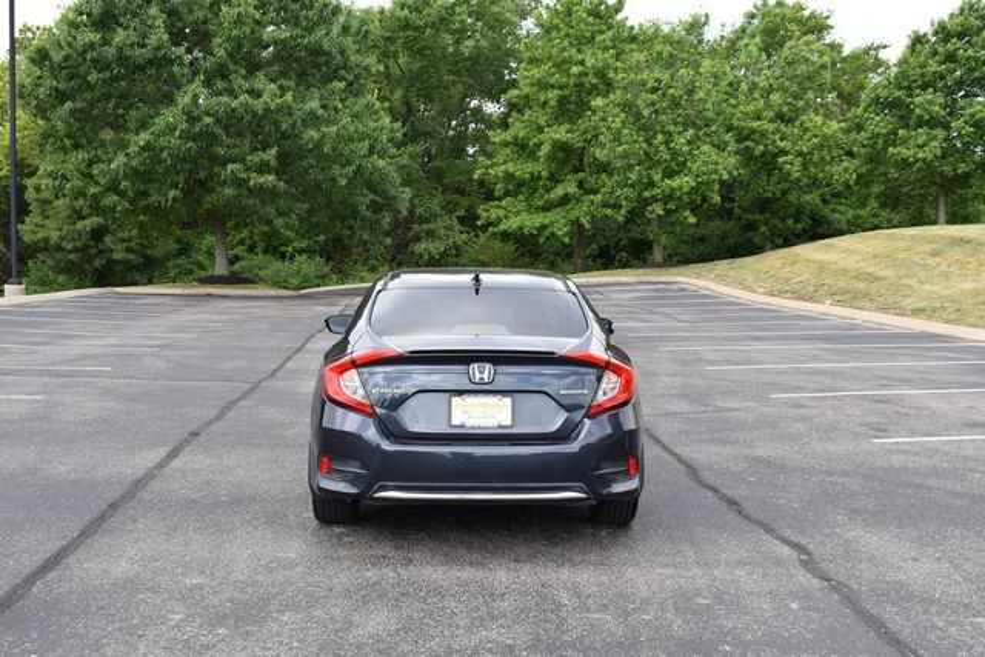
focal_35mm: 42
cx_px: 492
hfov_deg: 46.4
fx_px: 1149
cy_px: 328
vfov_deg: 31.9
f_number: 7.1
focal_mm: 28
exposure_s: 1/250
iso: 200
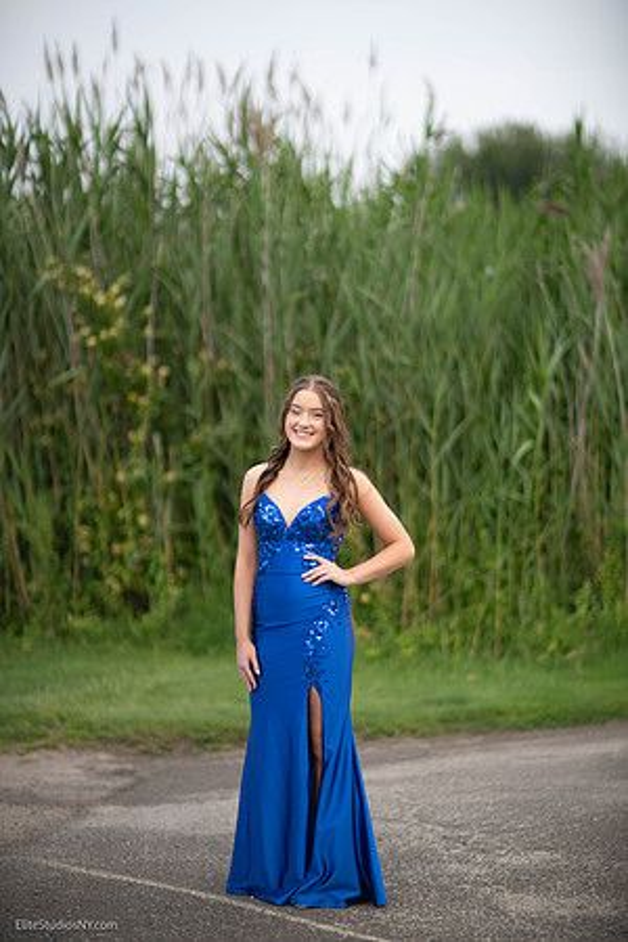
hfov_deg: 16.1
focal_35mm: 85
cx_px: 314
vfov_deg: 23.9
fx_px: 2224
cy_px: 471
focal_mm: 85
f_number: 1.3
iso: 100
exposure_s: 1/1600
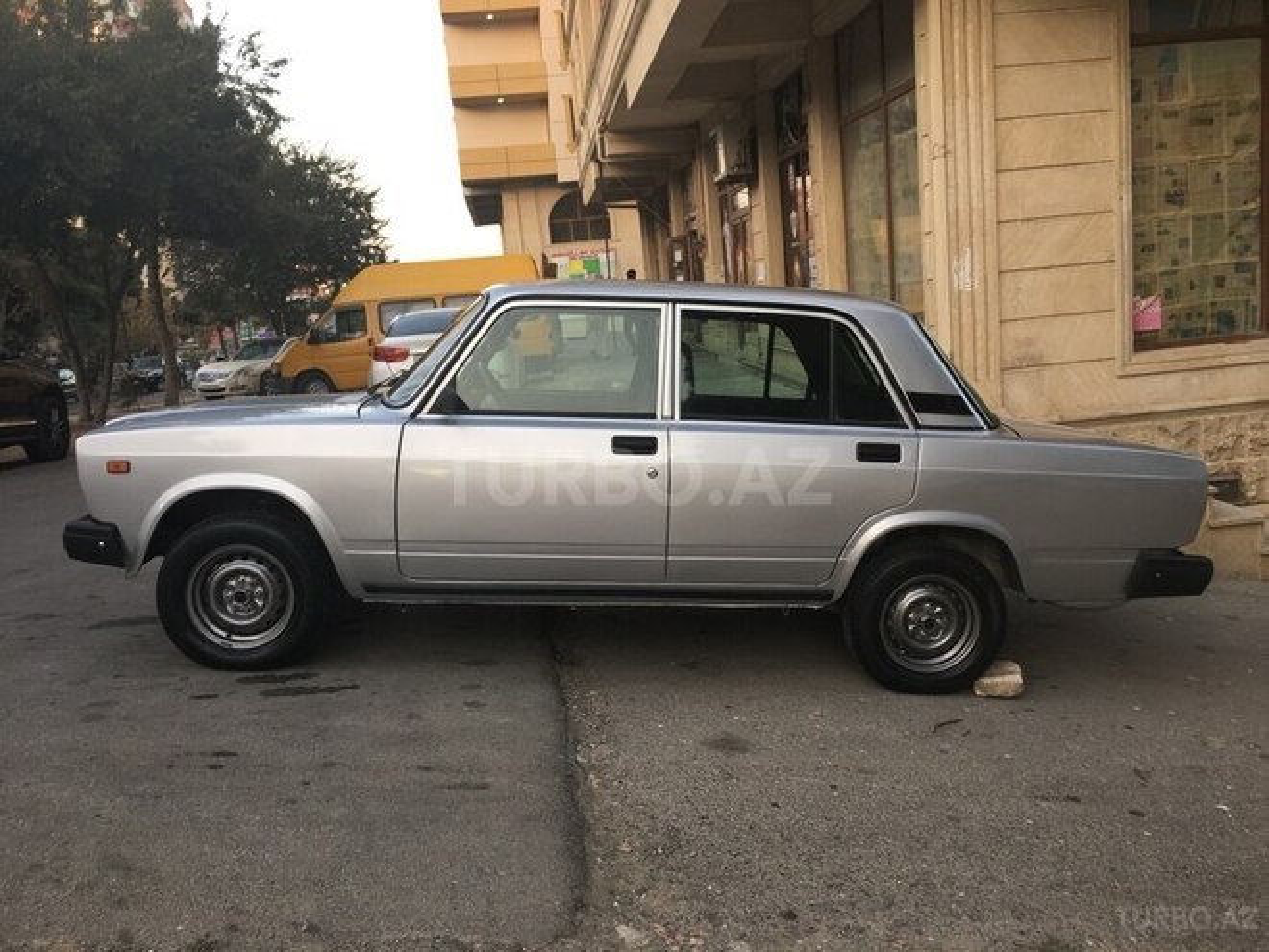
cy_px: 476
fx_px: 1063
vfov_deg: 48.2
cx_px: 634
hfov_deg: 61.7
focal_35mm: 29
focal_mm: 4.15
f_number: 2.2
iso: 25
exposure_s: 1/50
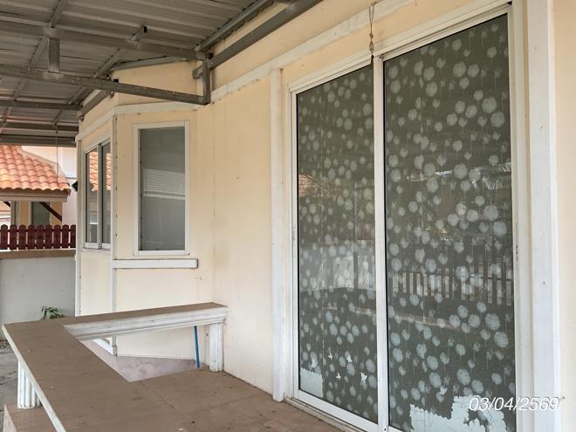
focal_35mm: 29
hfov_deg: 61.7
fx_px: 483
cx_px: 288
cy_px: 216
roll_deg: +0.0
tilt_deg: +0.9
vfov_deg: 48.2
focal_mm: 3
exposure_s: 1/324
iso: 16
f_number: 1.8
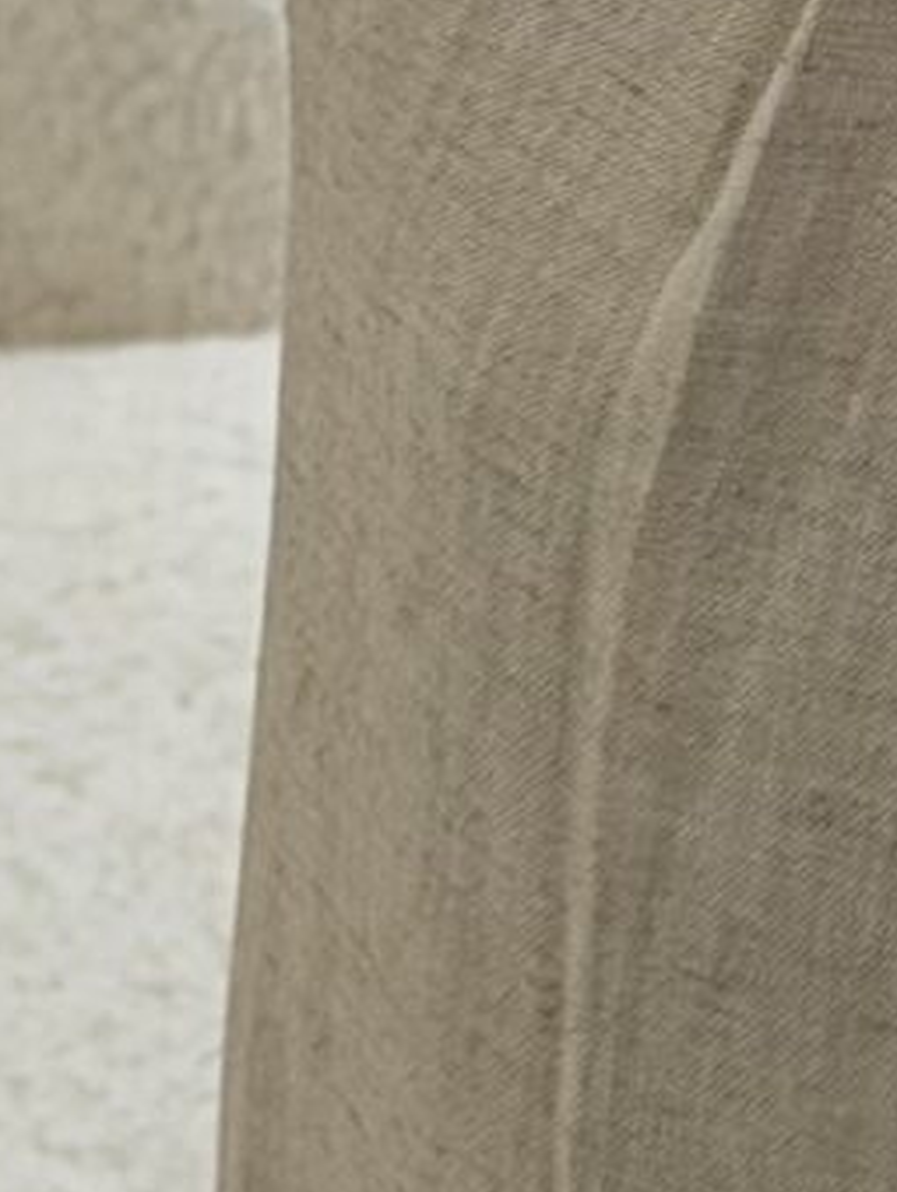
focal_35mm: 362
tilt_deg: -34.6
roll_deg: +0.2
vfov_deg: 5.4
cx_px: 2097
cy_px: -369
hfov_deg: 4.0
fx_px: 12484
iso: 80
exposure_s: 1/285
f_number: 1.78
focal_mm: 6.76
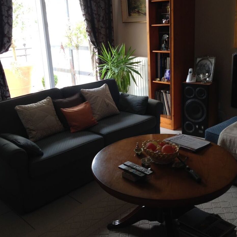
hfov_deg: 40.0
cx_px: 127
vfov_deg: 39.9
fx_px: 325
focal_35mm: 42
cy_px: 100
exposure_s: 1/40
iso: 64
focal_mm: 4.12
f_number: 2.4
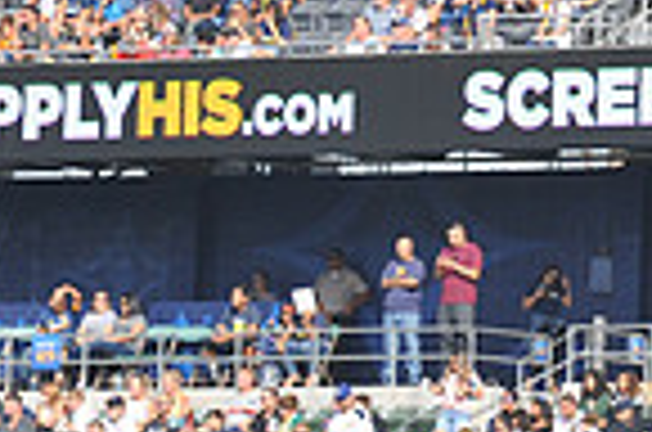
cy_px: 108
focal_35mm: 680
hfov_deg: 3.0
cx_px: 895
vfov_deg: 2.0
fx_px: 12289
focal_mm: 170
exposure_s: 1/400
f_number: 10
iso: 500
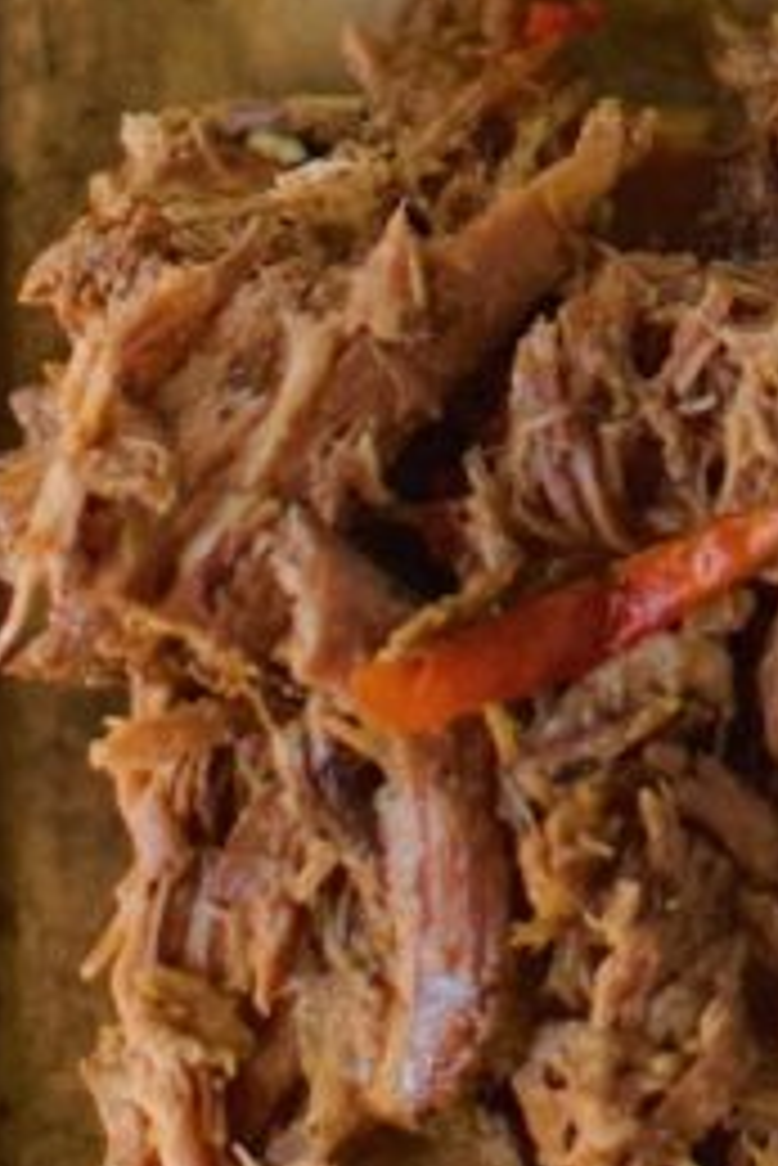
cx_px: 1453
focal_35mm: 241
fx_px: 7801
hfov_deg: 5.6
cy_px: -707
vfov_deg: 8.3
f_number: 2.2
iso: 1000
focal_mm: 35
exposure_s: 1/400
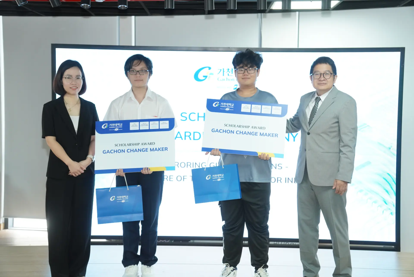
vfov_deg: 19.3
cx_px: 207
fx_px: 811
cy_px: 138
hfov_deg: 28.6
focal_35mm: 70
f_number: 3.2
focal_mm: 47
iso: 1000
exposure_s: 1/160
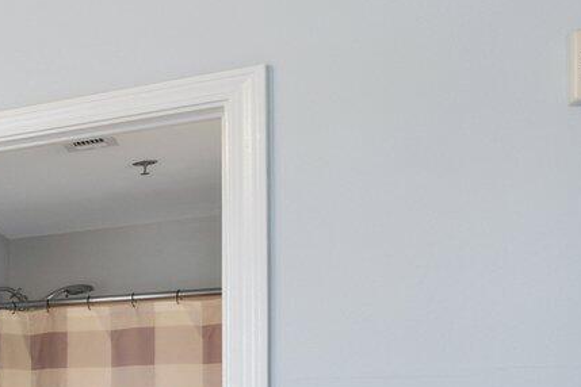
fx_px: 1001
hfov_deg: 18.3
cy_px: 442
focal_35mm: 62
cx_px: -624
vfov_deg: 20.7
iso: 500
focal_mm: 13
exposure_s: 1/8
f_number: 9
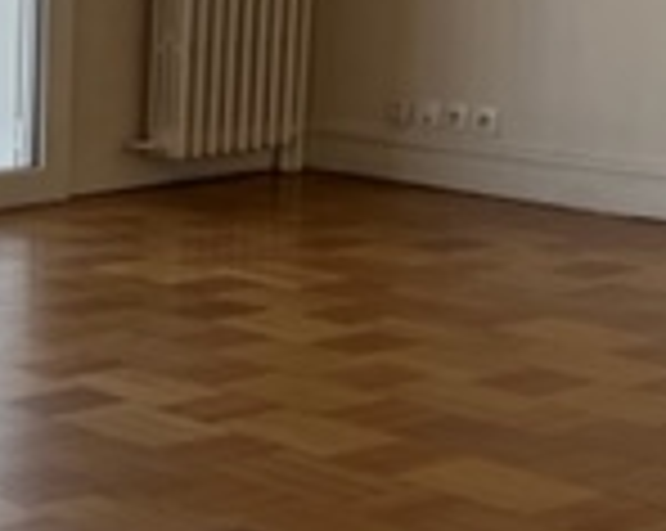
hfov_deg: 15.8
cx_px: -382
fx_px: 2165
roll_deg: +2.0
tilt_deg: -13.5
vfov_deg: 14.0
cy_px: 328
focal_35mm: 110
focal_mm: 5.7
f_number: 1.5
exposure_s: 1/709
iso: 50
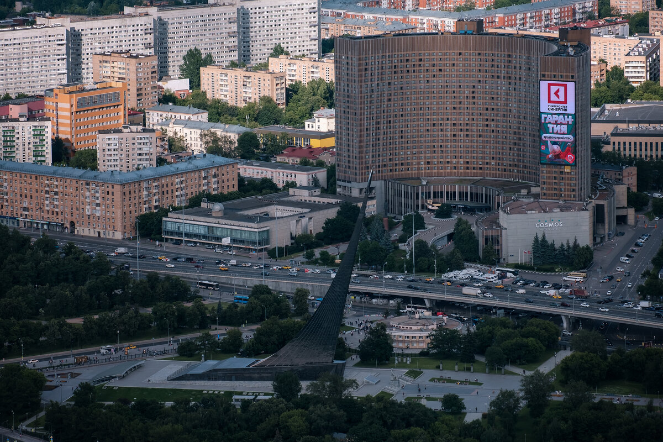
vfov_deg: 6.7
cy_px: 221
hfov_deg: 10.1
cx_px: 332
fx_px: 3757
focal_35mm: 204
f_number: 7.1
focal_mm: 135.7
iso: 800
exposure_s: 1/1600
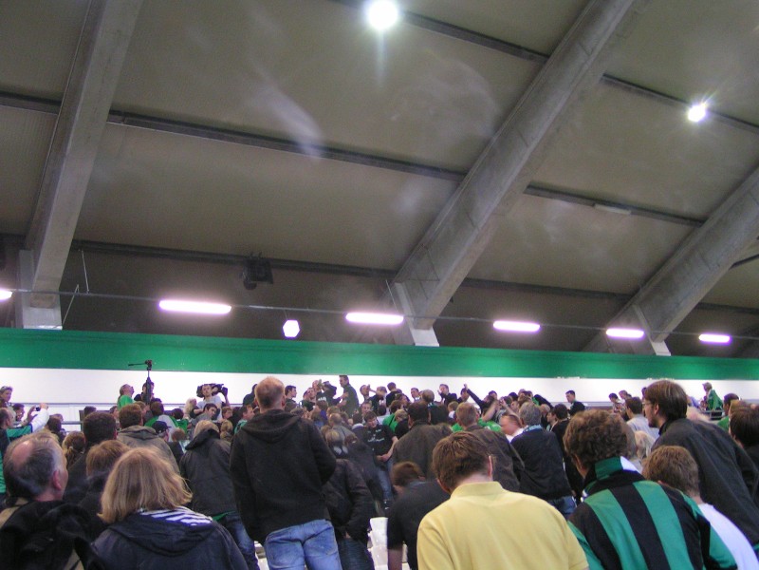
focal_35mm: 38
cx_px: 380
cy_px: 285
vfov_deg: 37.7
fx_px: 833
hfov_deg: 49.0
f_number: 2.8
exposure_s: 1/25
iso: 200
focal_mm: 5.8
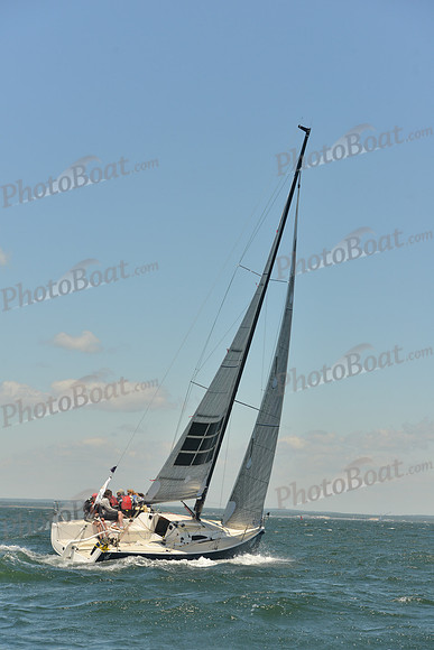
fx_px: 1265
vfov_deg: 28.8
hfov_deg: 19.5
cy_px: 325
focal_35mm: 70
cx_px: 217
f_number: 6.3
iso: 400
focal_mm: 70
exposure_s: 1/800
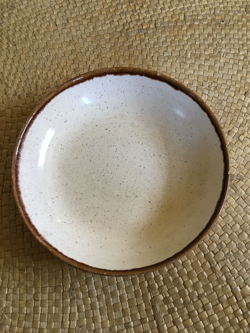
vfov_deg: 61.7
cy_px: 166
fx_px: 279
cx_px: 125
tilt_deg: -72.3
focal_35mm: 29
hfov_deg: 48.2
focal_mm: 4.15
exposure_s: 1/33
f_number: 2.2
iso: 100
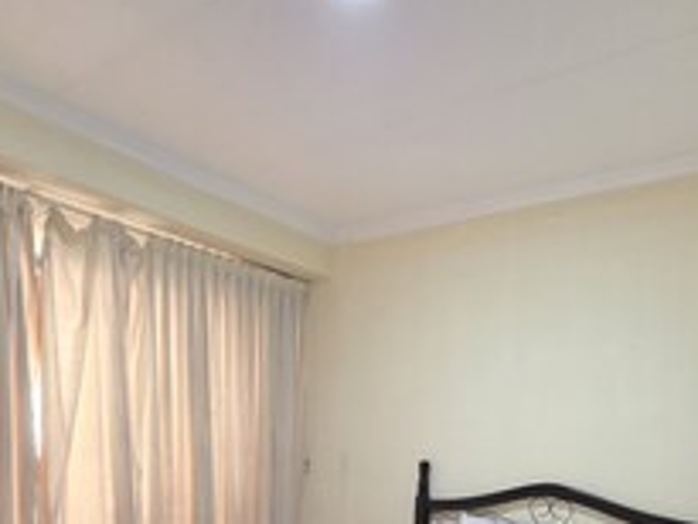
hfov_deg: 61.6
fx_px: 585
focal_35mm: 29
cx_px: 373
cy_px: 536
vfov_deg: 41.3
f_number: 1.9
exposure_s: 1/50
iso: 400
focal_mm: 2.2
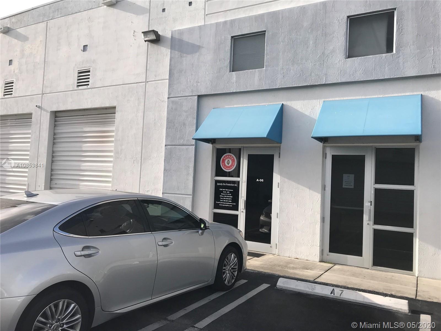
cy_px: 166
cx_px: 220
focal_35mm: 28
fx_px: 357
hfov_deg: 63.4
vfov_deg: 49.7
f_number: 1.8
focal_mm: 3.99
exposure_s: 1/1916
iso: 20
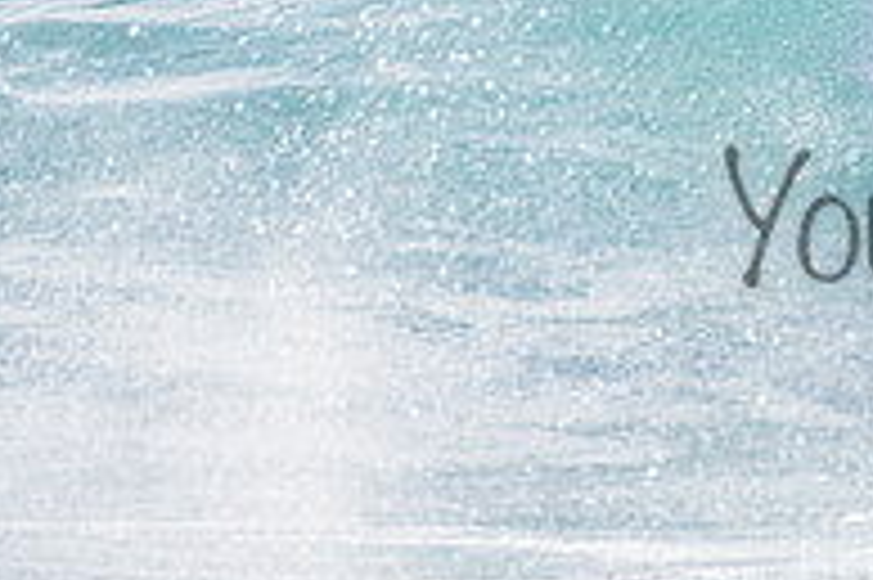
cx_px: 1346
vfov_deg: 0.7
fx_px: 44412
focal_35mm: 1833
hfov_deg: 1.1
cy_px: -12
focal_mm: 500
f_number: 5.6
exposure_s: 1/2000
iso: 110
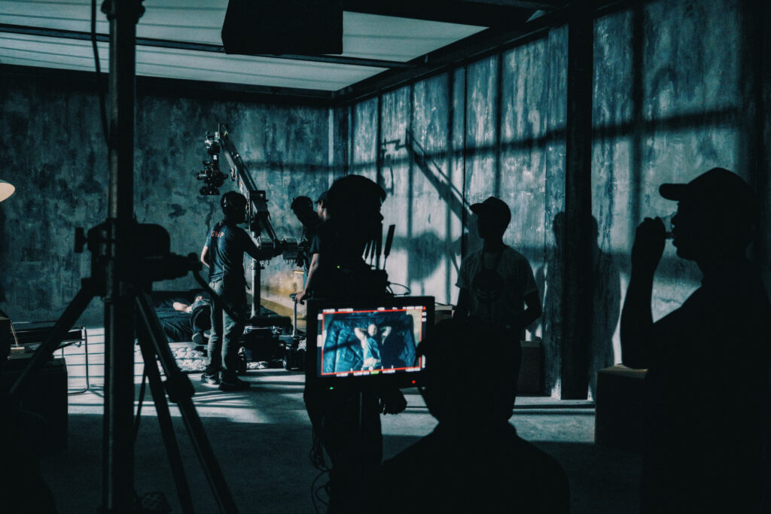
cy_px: 257
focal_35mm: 36
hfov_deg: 53.1
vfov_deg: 36.9
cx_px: 386
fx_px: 771
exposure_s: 1/60
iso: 1250
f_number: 2.8
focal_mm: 24
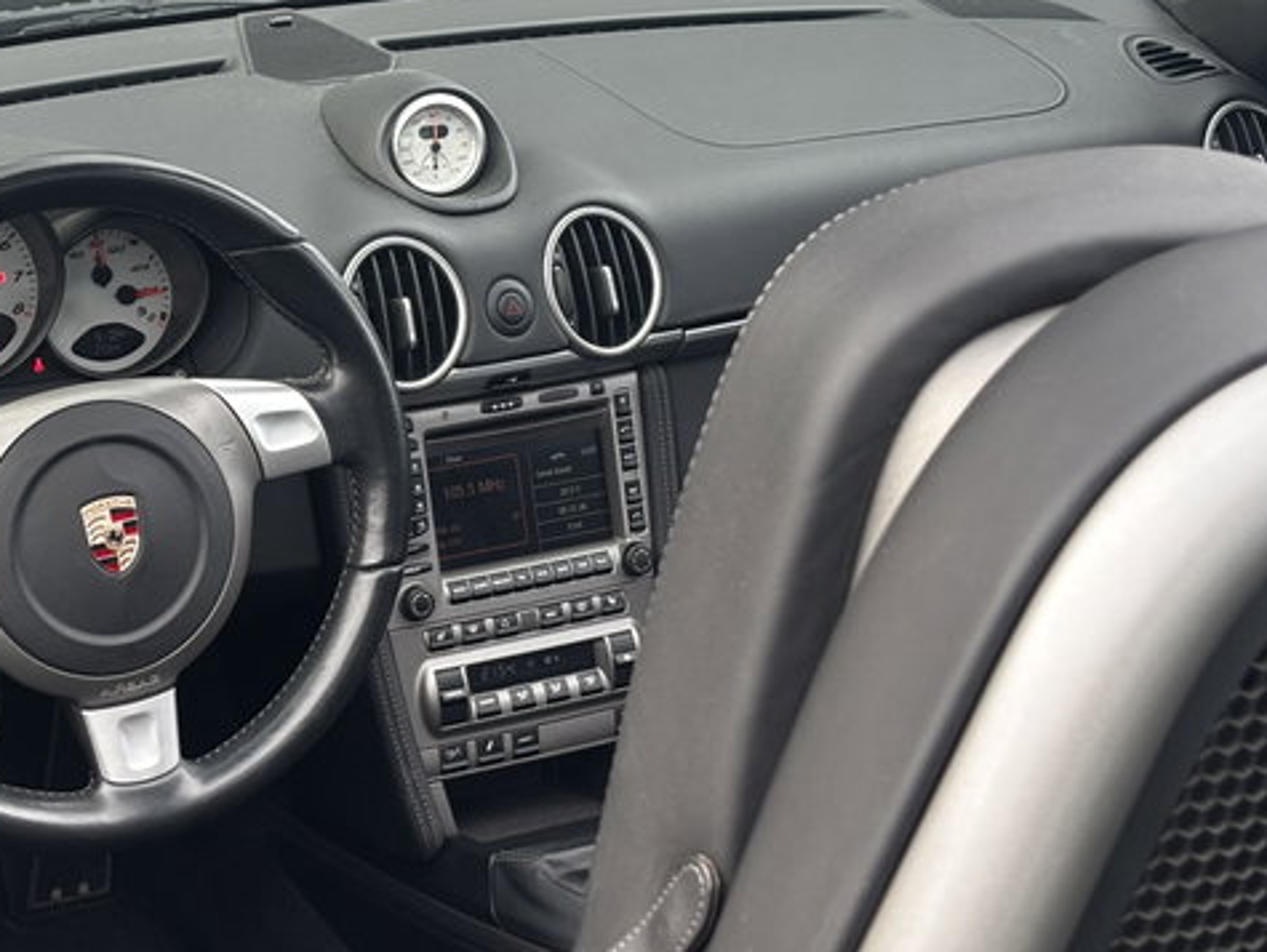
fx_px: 3077
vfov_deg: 17.6
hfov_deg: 23.0
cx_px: 304
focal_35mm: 84
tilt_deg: -21.8
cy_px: 421
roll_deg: -1.0
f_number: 1.6
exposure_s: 1/121
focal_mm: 5.96
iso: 50
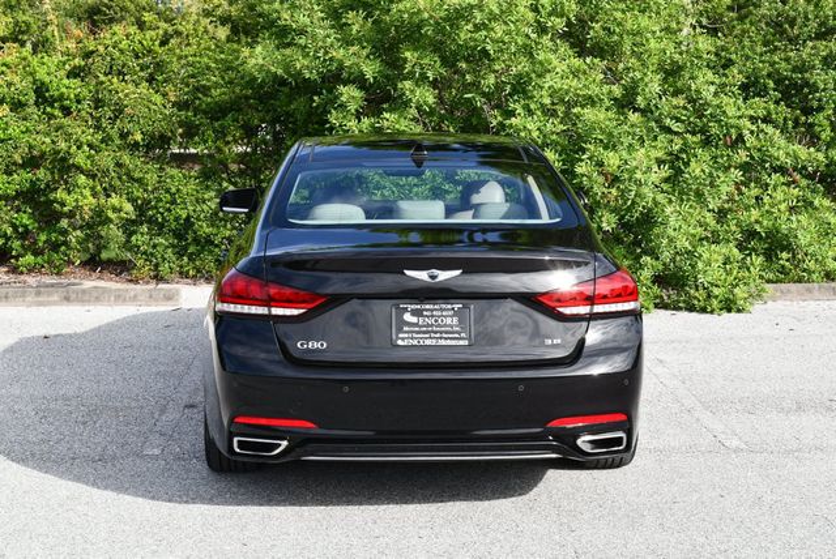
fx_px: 1488
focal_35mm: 64
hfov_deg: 31.4
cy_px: 280
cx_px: 418
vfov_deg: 21.3
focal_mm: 32
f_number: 8
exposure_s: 1/250
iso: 180
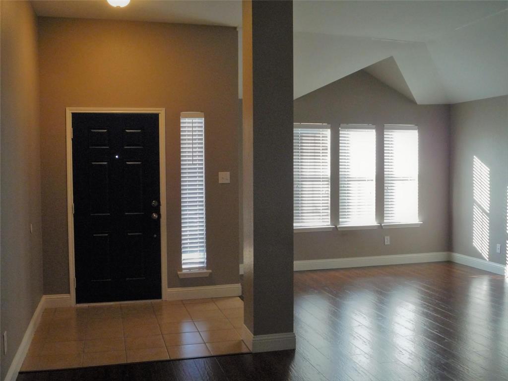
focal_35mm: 37
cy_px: 190
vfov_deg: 38.7
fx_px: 543
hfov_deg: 50.1
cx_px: 254
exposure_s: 1/30
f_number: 4
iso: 400
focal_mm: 6.5
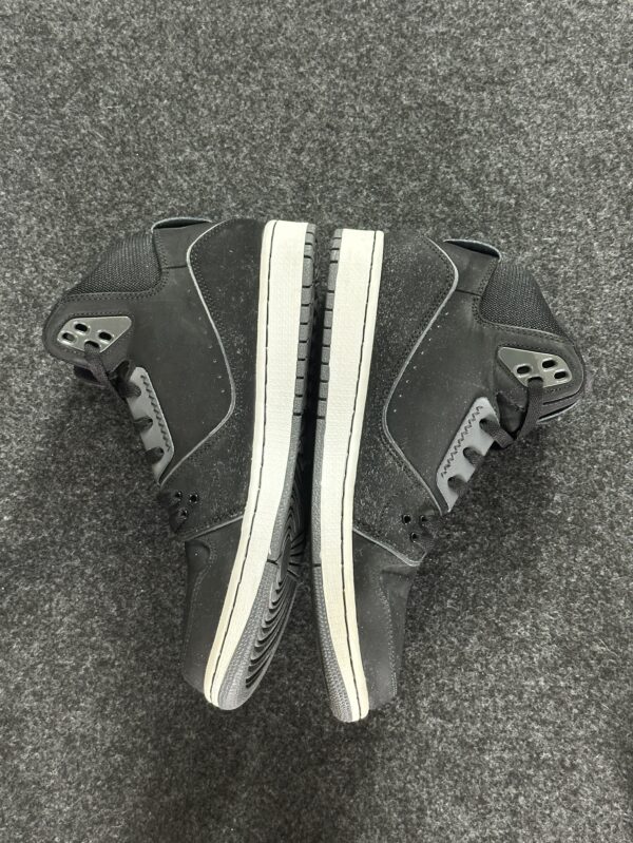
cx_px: 316
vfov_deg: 39.6
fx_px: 1169
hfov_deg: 30.3
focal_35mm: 48
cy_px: 422
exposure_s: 1/33
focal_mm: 6.86
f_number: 1.78
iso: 400
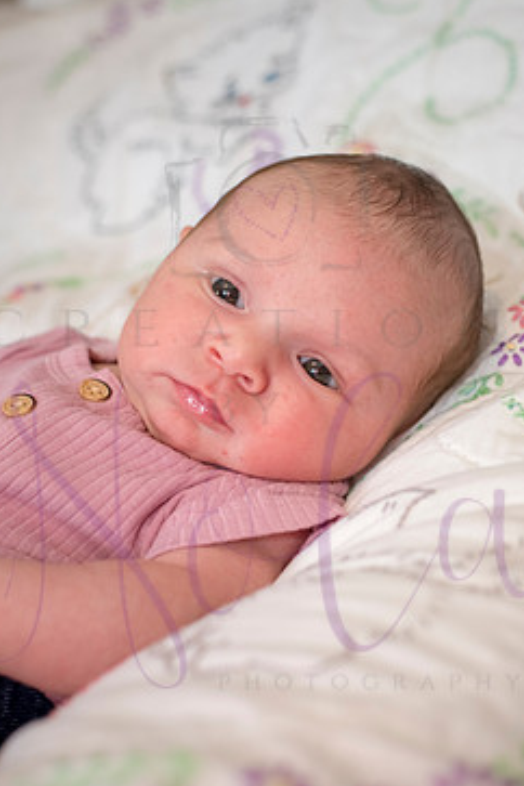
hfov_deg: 21.9
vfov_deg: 32.4
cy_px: 405
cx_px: 275
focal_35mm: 62
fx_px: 1354
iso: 800
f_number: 4
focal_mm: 50
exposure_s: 1/60
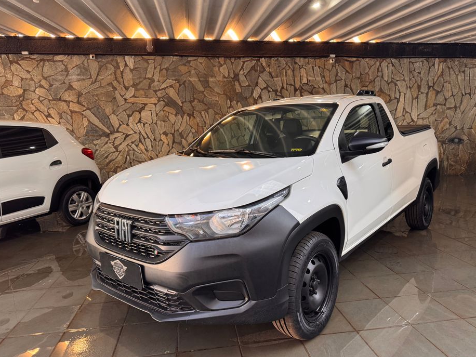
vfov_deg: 54.9
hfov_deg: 69.4
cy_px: 176
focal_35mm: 25
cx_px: 242
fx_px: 344
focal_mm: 6.76
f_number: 1.78
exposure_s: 1/120
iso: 200
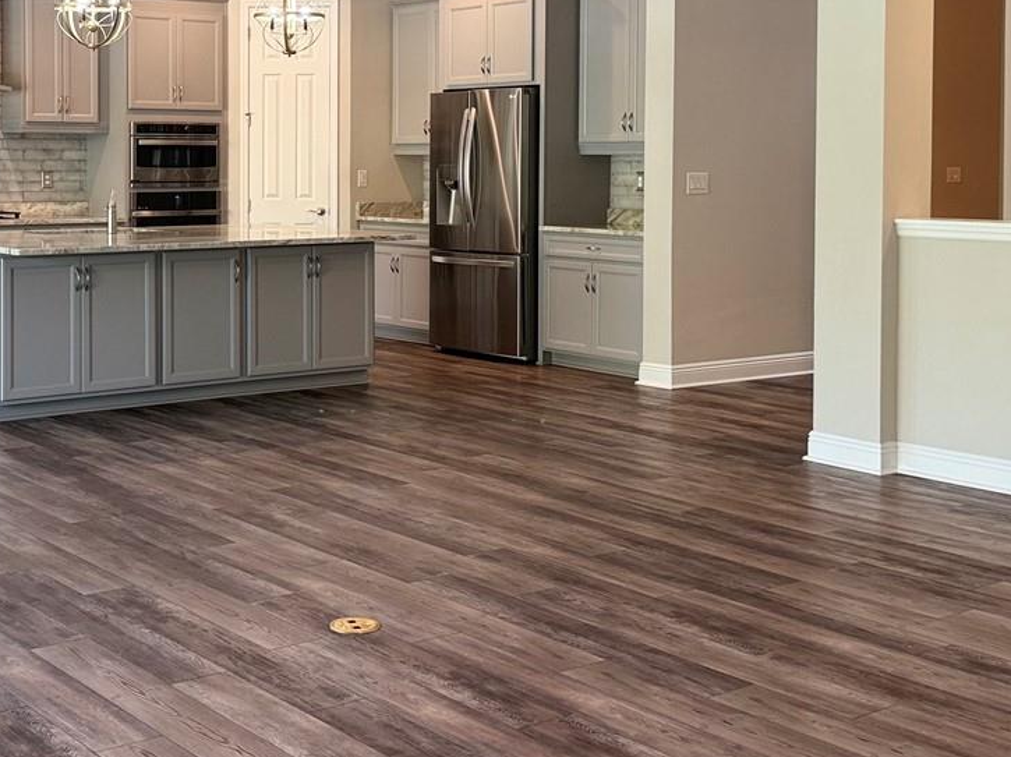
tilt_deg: -1.3
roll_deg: -0.3
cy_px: 198
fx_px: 1547
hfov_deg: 35.8
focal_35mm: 53
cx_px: 322
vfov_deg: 27.2
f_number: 1.78
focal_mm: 6.76
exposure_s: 1/60
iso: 160
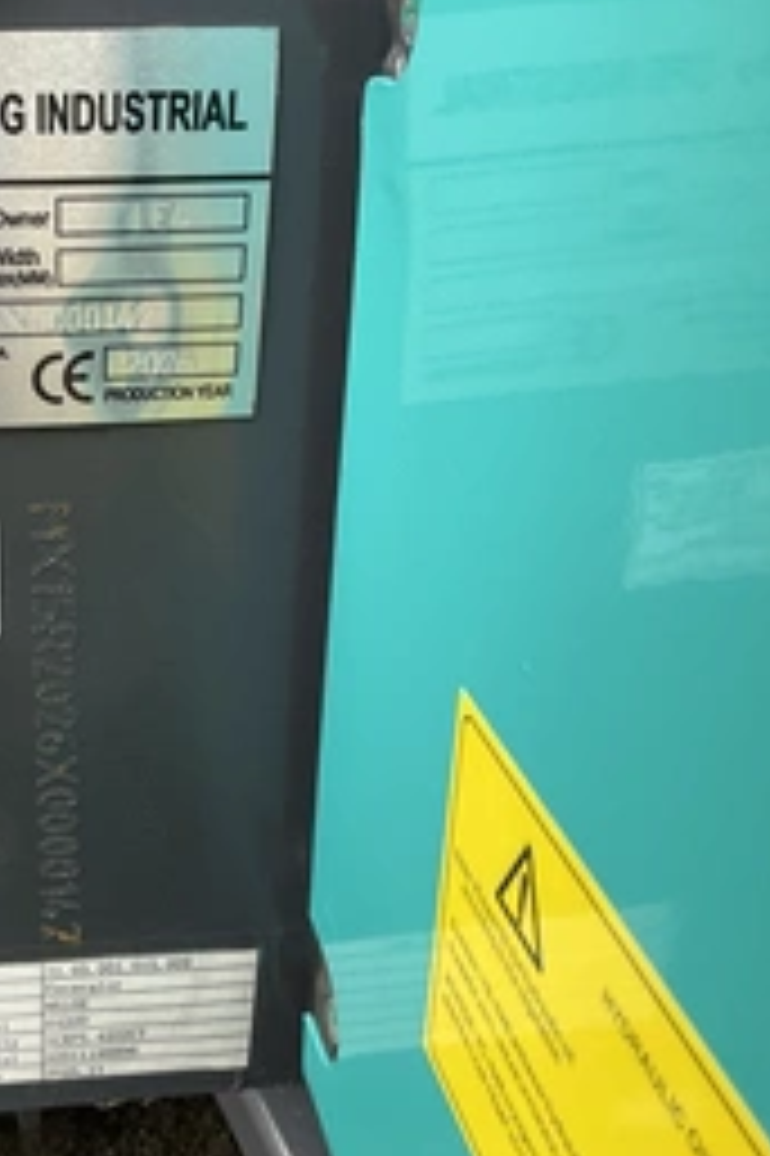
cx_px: 68
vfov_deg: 41.9
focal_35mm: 47
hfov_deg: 27.5
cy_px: 594
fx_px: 1510
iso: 40
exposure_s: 1/122
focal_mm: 3
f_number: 1.8
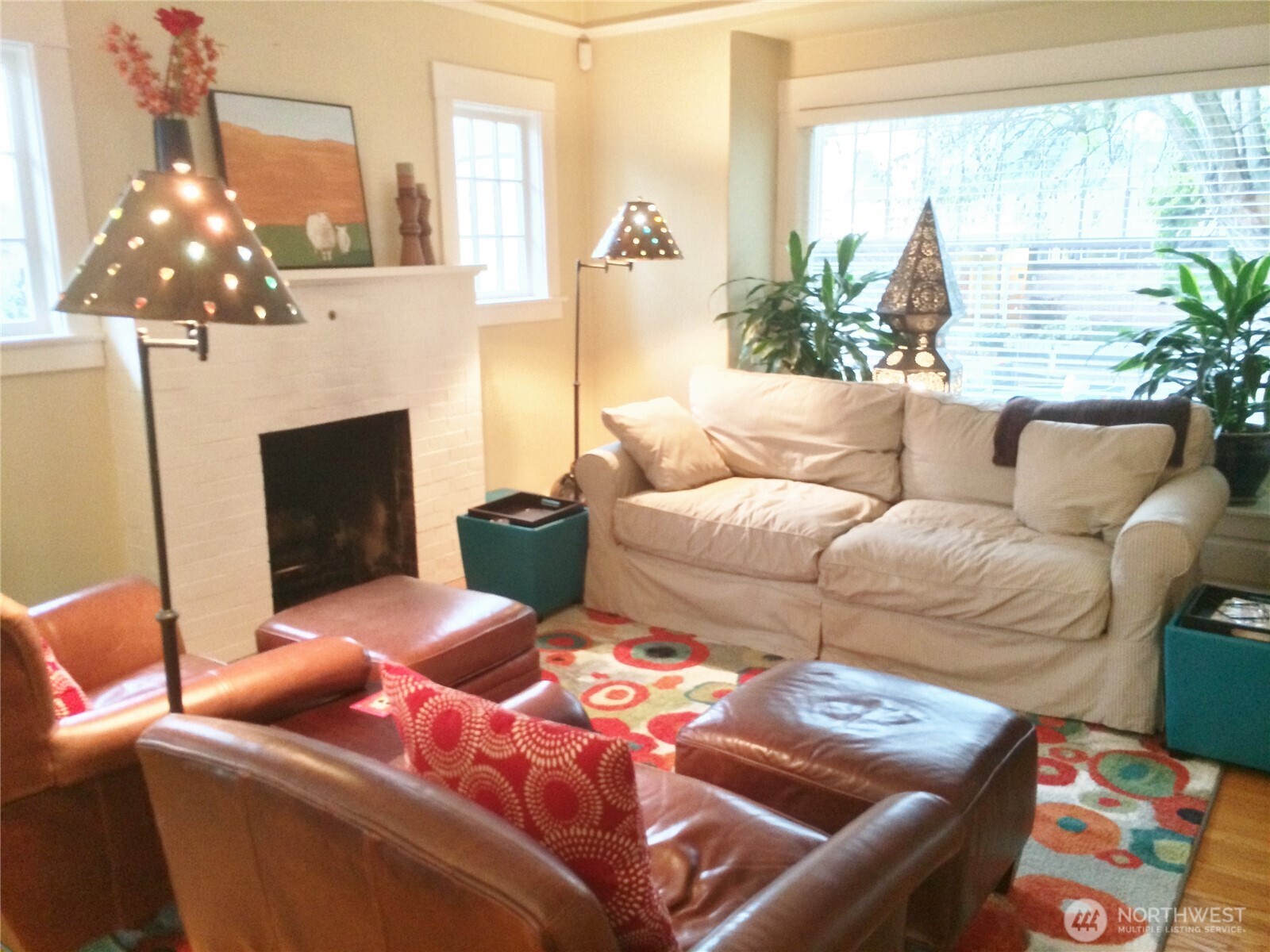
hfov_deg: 60.0
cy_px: 476
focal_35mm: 30
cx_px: 635
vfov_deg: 46.8
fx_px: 1101
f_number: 2.2
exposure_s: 1/15
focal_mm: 4.12
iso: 400
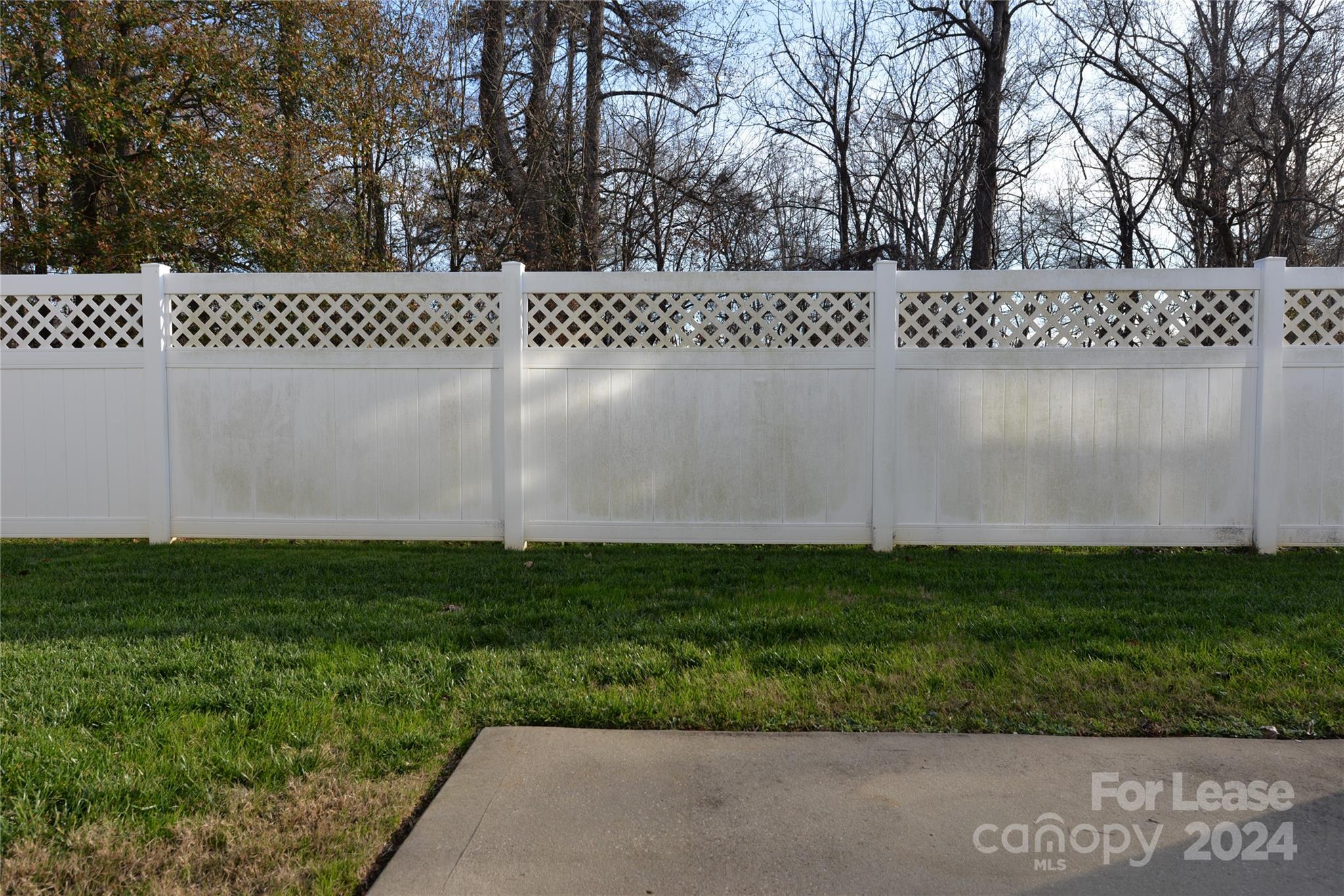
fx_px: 896
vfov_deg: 53.1
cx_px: 672
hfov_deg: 73.7
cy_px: 448
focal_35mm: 24
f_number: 8
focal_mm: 24
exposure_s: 1/250
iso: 200
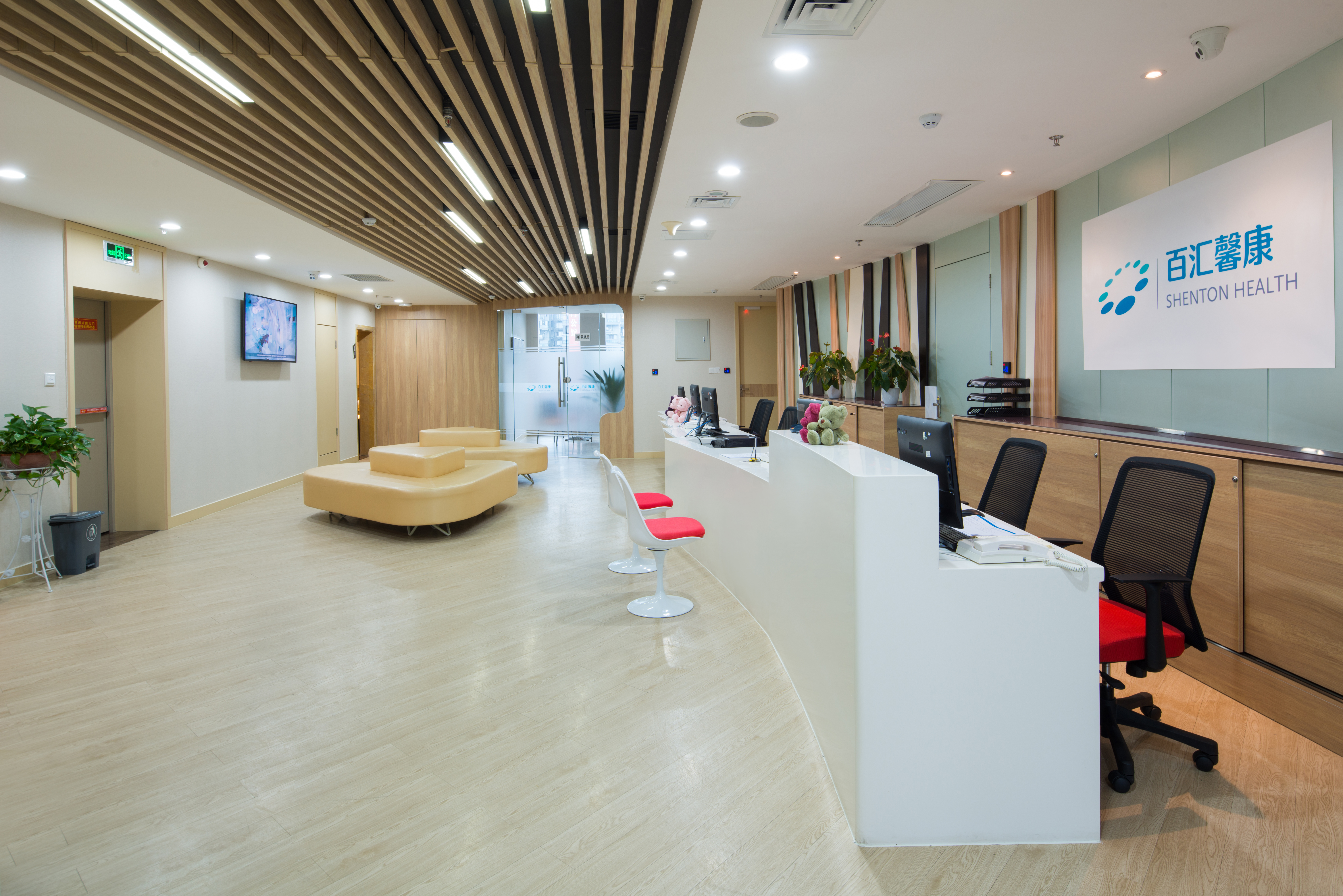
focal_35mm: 19
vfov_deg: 64.6
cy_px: 448
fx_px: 709
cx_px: 672
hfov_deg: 86.9
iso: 100
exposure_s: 2
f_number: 11
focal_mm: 19
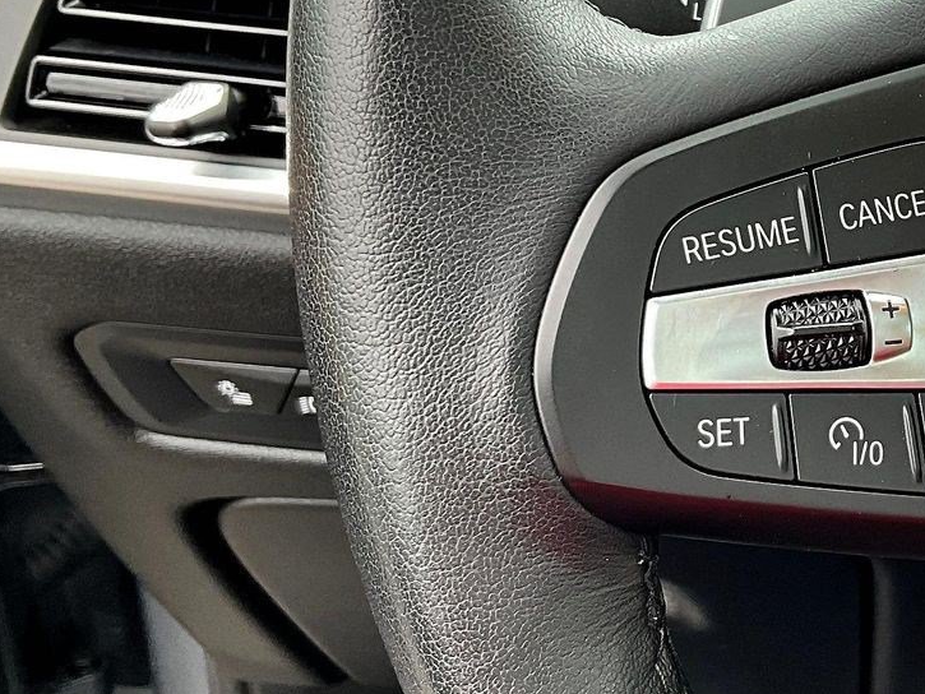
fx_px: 1710
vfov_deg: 22.9
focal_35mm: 64
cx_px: 892
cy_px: 247
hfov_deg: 28.6
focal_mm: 3
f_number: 1.8
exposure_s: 1/119
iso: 64
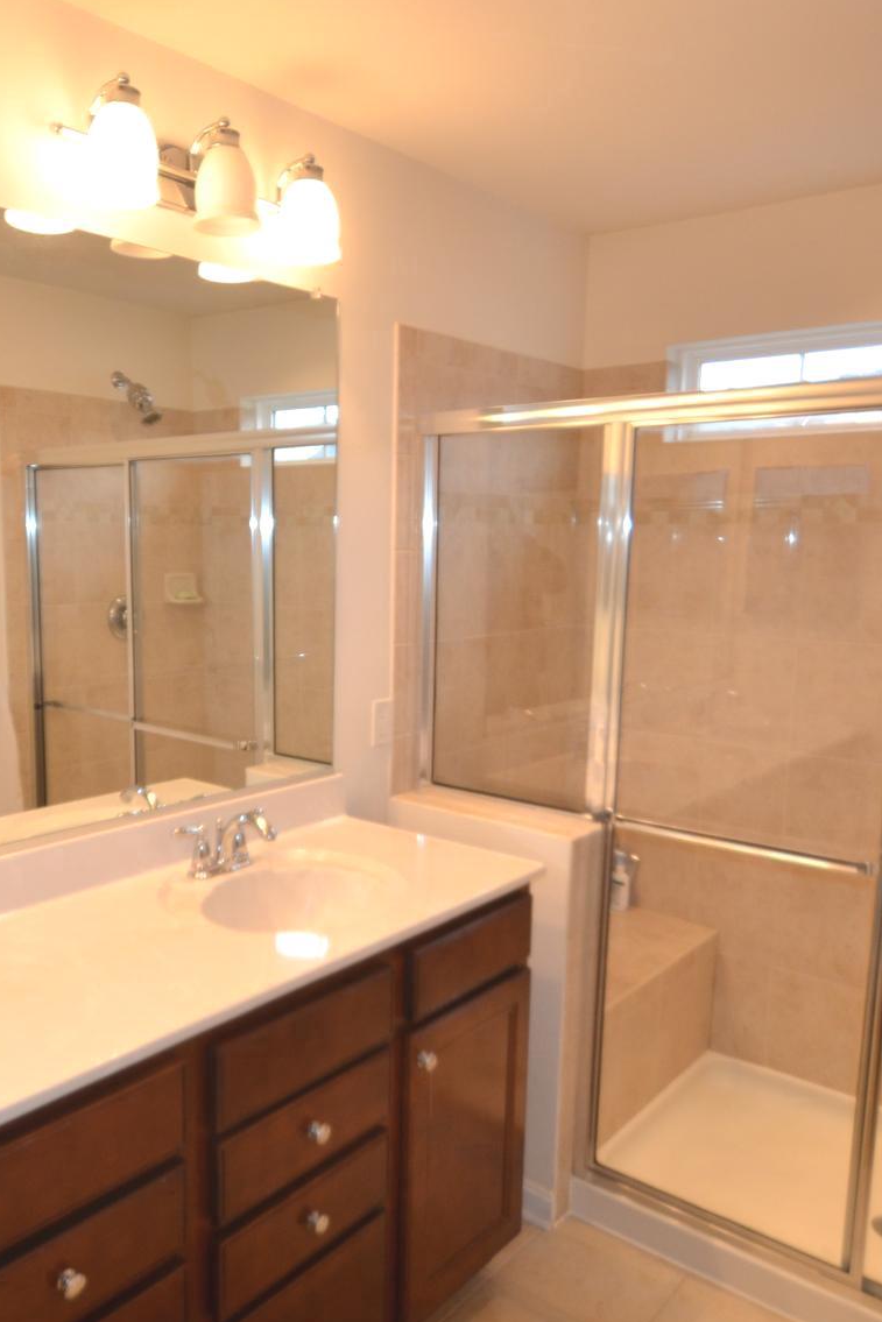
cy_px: 673
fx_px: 992
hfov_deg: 47.6
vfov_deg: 67.4
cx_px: 343
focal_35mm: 27
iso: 400
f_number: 3.5
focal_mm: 10
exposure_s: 1/100
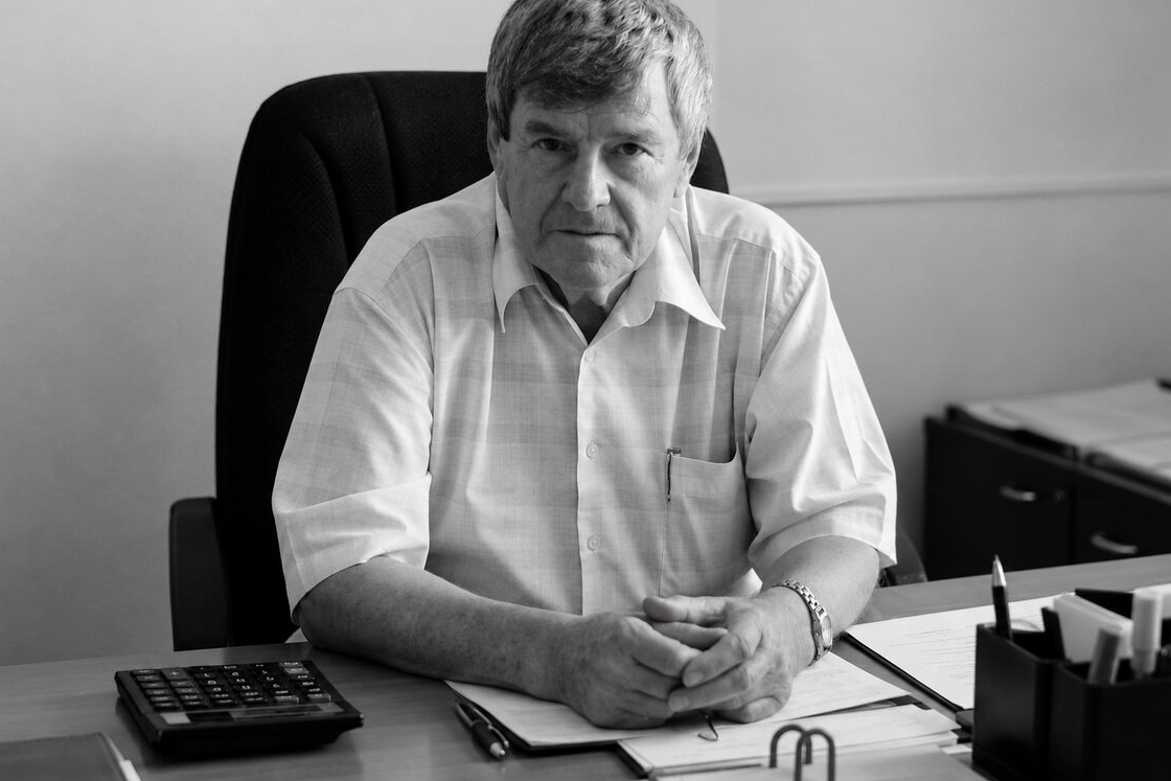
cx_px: 572
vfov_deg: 18.2
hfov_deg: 27.0
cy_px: 364
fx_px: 2440
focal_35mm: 75
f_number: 5.6
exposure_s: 1/80
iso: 640
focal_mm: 70
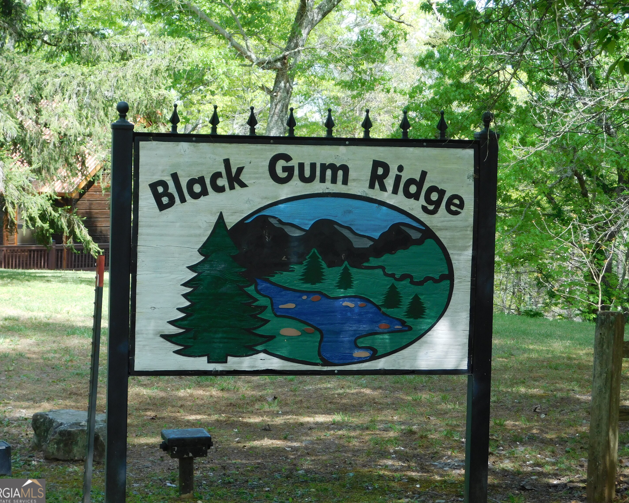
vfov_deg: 16.2
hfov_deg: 20.2
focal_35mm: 95
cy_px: 252
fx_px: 1769
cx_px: 306
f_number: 4.5
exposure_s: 1/160
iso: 125
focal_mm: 16.1
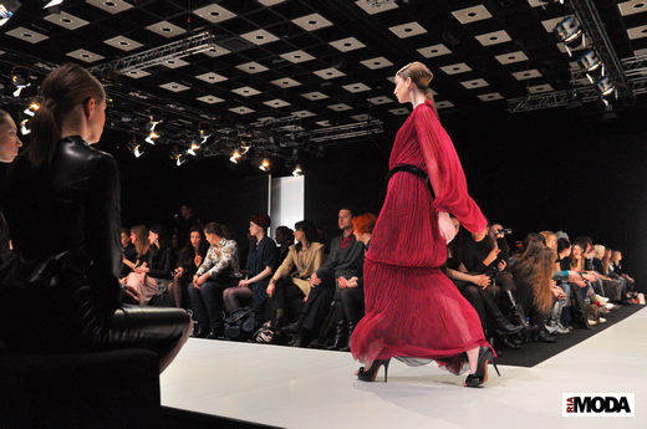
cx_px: 324
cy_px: 214
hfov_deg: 57.3
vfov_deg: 39.8
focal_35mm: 33
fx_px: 592
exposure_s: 1/320
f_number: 4
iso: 2000
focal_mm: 22
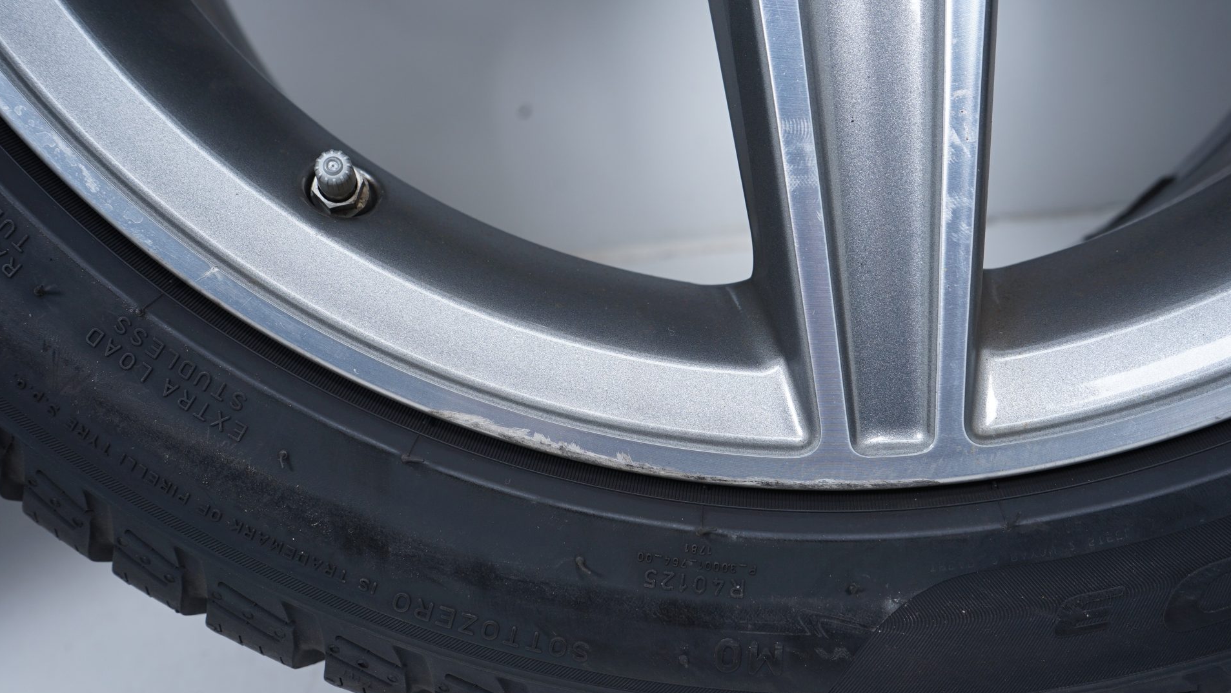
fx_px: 1273
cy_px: 329
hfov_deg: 51.6
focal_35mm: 39
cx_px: 618
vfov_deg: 30.4
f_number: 7.1
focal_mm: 37
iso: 250
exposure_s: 1/100
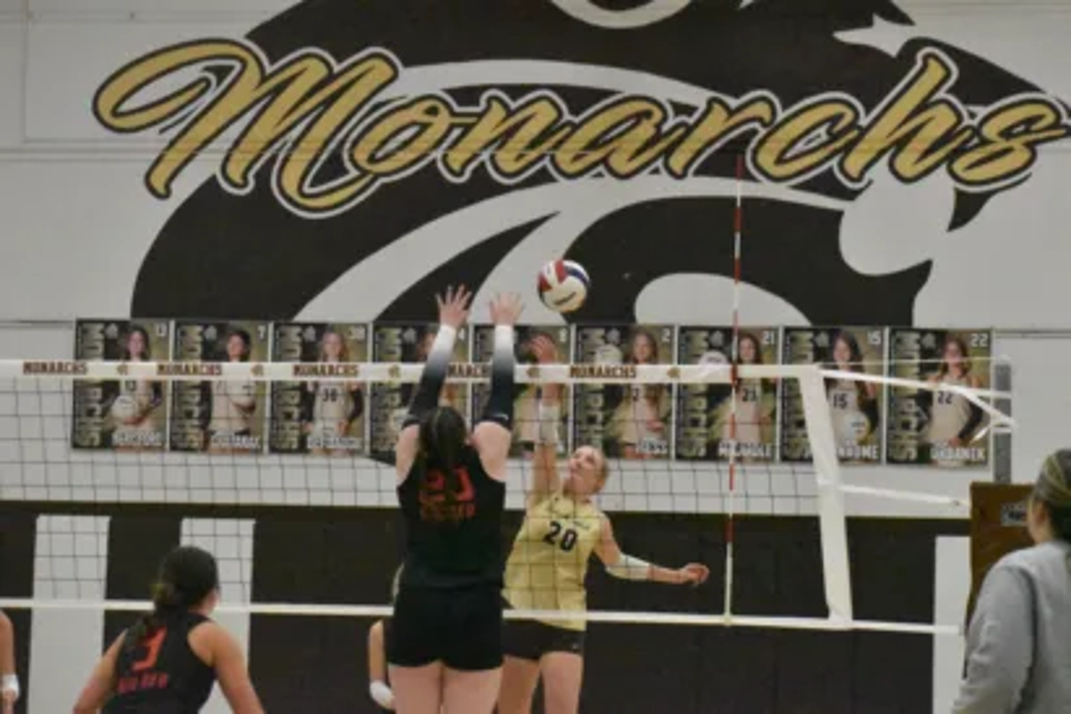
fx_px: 4239
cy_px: 357
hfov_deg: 14.4
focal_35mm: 142
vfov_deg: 9.6
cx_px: 536
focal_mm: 95
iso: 25600
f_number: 8
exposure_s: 1/2000
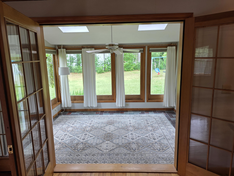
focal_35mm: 23
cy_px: 88
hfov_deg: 73.9
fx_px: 155
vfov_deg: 58.9
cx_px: 117
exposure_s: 1/120
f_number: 1.7
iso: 64
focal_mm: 6.3
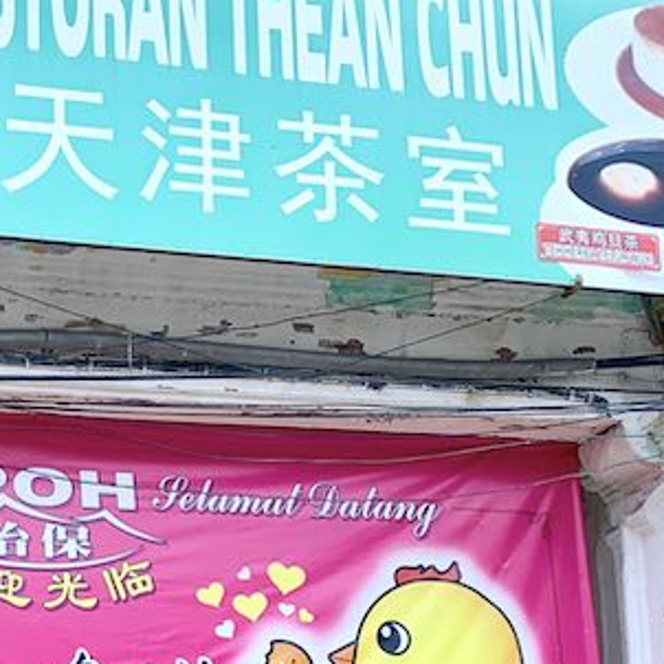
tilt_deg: +13.2
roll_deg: +1.8
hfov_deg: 22.9
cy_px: 662
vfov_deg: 22.8
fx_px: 1584
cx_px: 33
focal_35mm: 73
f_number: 1.8
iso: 25
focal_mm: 4.25
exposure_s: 1/567
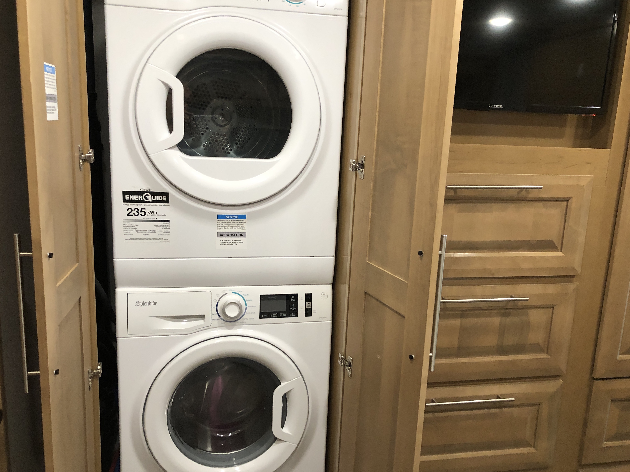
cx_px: 310
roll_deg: -3.1
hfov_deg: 61.7
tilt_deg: -11.8
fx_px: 528
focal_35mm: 29
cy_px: 237
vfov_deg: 48.2
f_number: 1.8
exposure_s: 1/15
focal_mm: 3.99
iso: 64
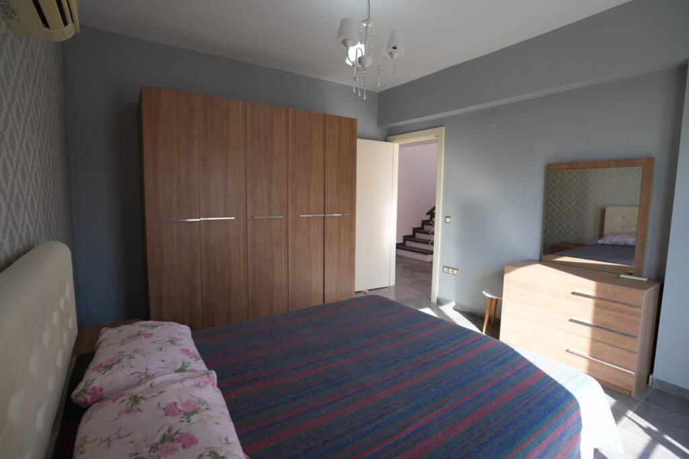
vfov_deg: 70.4
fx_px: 325
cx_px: 344
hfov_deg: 93.3
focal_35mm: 17
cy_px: 230
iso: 100
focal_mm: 17
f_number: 4
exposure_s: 1/60
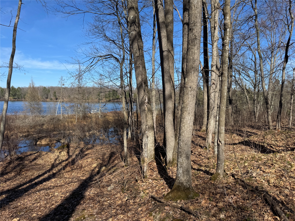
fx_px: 205
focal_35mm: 24
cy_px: 110
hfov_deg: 71.6
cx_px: 148
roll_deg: -0.8
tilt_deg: -4.7
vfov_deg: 56.8
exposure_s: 1/3597
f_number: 1.78
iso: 80
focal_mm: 6.76
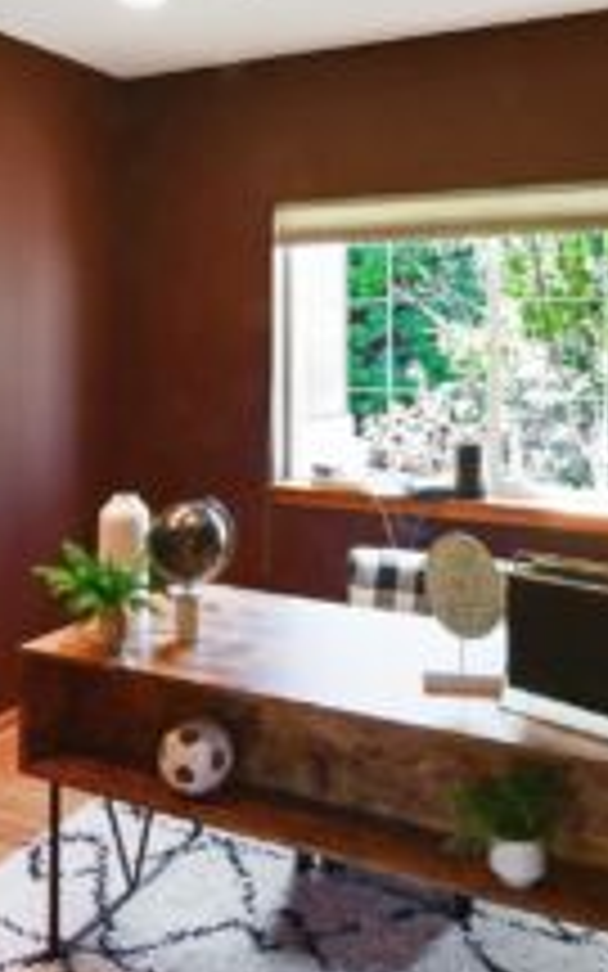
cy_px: 466
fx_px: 901
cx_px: 311
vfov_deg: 56.7
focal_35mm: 34
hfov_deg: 37.3
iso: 125
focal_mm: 12
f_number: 13
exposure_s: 1
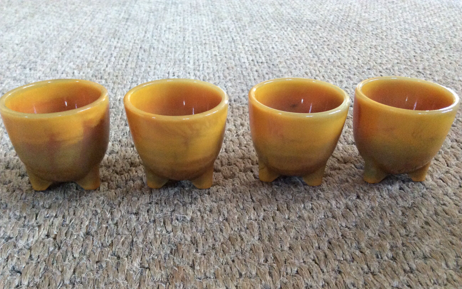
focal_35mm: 34
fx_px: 428
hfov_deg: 56.7
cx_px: 231
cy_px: 173
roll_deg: +0.3
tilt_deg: -32.1
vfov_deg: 37.1
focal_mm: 3.3
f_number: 2.4
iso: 250
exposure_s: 1/20
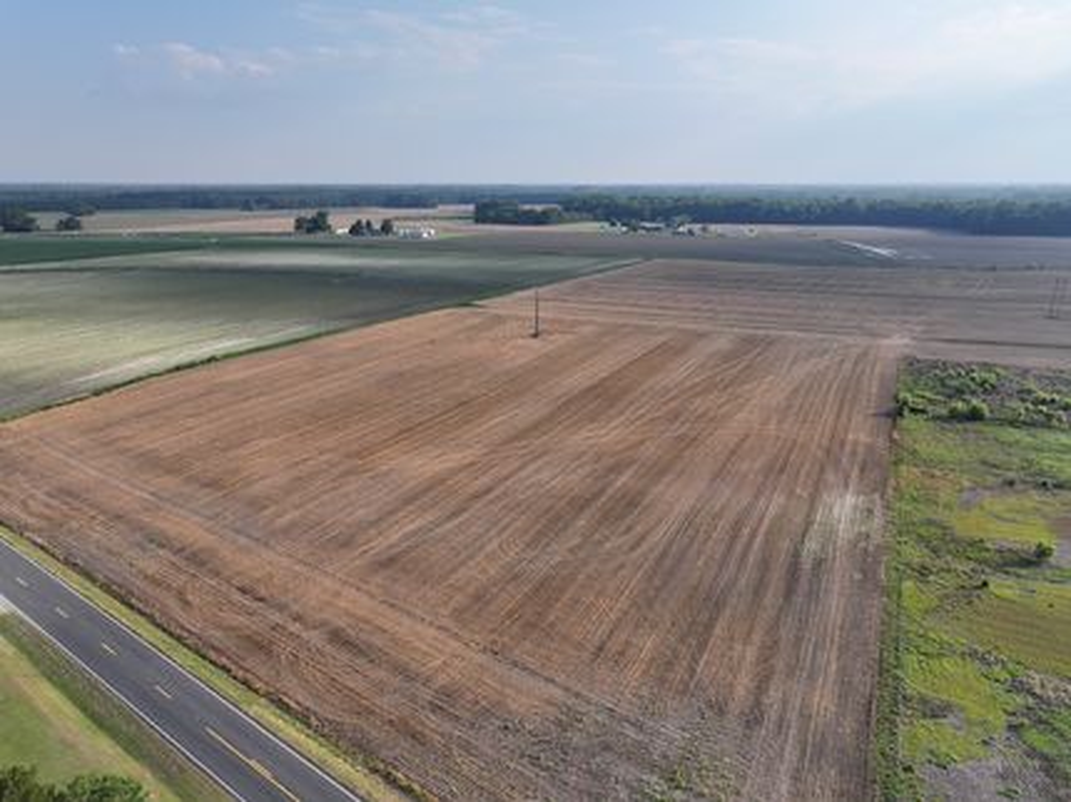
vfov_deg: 56.8
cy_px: 401
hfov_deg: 71.6
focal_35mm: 24
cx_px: 536
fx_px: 742
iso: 190
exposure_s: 1/2000
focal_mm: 12.29
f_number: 2.8
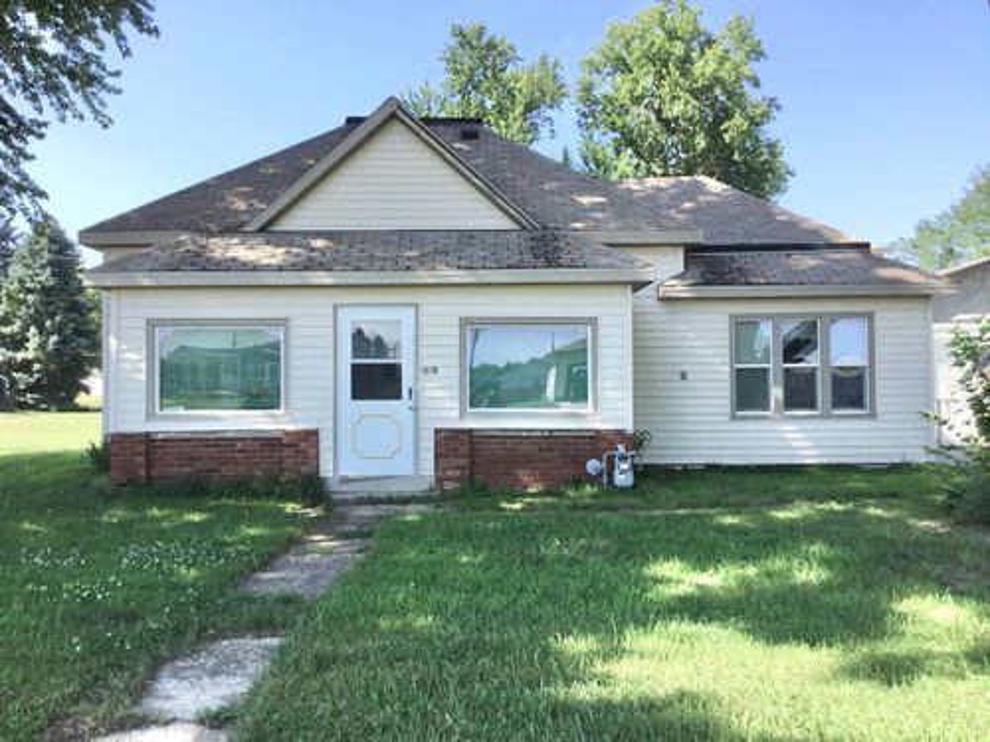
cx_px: 495
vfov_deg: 45.4
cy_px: 371
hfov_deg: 58.4
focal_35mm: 31
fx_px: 887
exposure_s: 1/471
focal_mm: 3.3
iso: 25
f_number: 2.4
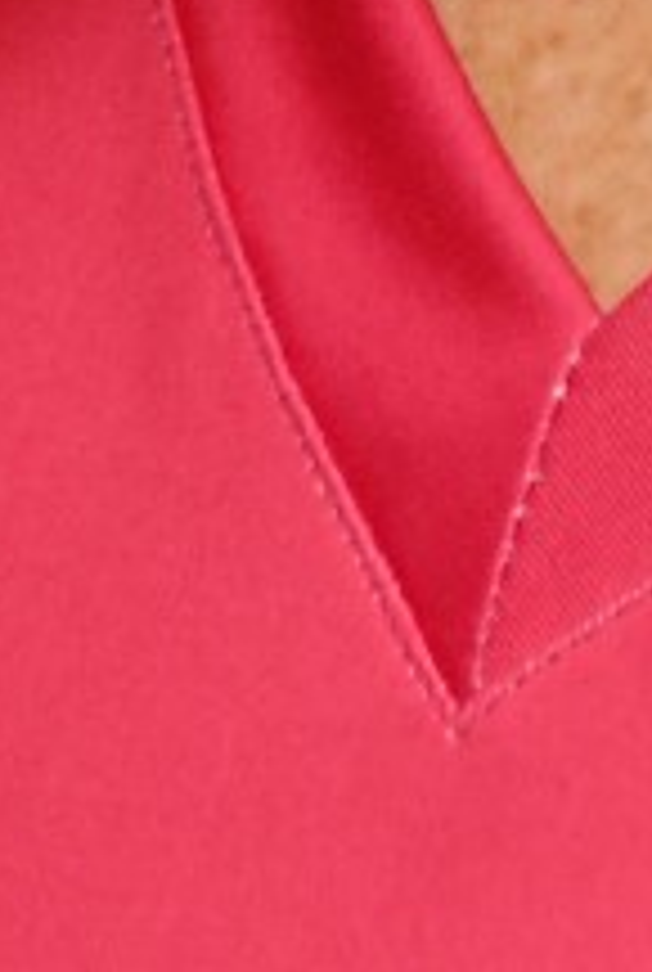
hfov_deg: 2.1
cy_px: -1802
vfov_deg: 3.1
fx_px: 17573
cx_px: 859
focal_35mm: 650
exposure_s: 1/160
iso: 500
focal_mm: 58
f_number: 5.6
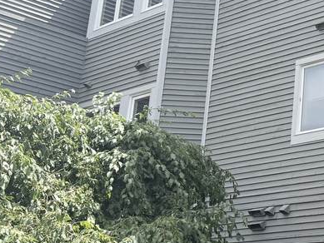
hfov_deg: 22.7
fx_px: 740
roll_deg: -0.8
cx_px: 392
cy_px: 68
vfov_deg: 18.6
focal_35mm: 79
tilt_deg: +19.2
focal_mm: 6.76
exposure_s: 1/4975
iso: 100
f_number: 1.78
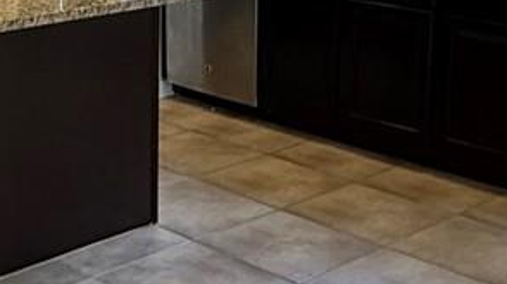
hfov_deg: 25.2
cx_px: 105
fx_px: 1115
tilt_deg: -9.1
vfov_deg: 14.3
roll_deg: +0.1
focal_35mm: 83
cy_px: -3
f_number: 2.2
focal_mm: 2.22
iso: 250
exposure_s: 1/60
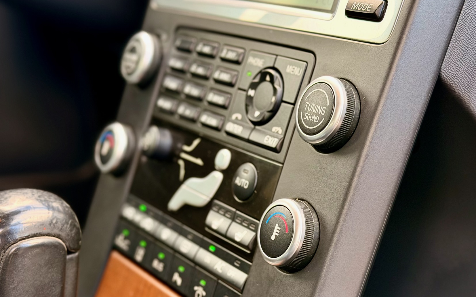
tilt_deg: -20.3
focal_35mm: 63
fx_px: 817
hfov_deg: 32.4
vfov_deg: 20.6
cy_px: 198
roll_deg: +5.0
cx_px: 272
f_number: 1.78
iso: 200
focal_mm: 6.76
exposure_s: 1/60
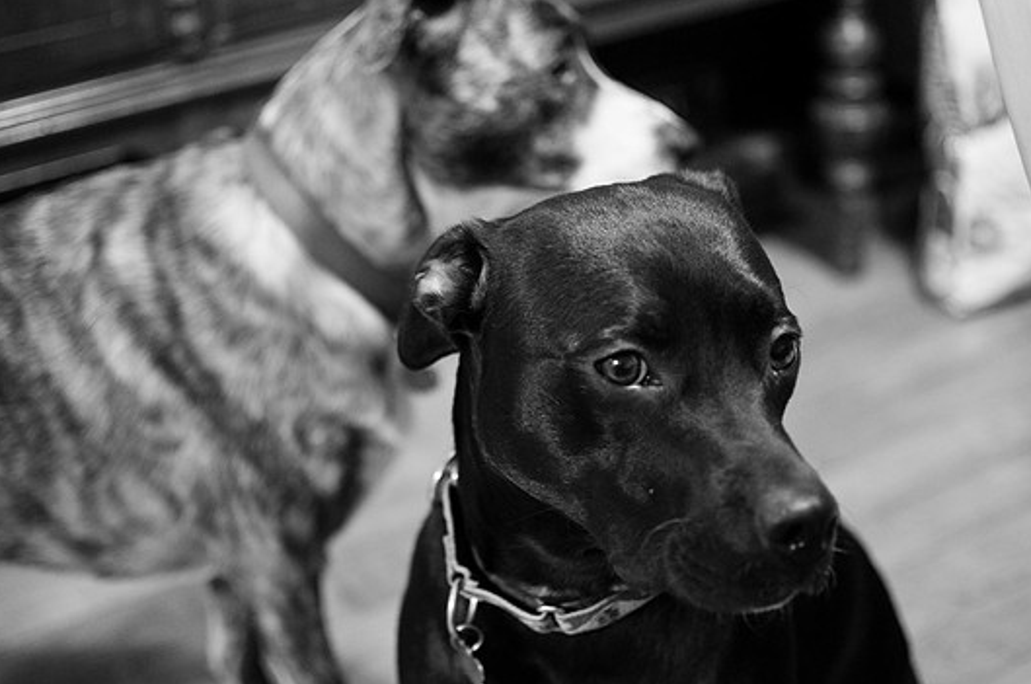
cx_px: 476
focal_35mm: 58
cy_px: 348
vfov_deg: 23.5
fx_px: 1646
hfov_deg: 34.8
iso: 800
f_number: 1.8
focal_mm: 35
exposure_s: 1/25
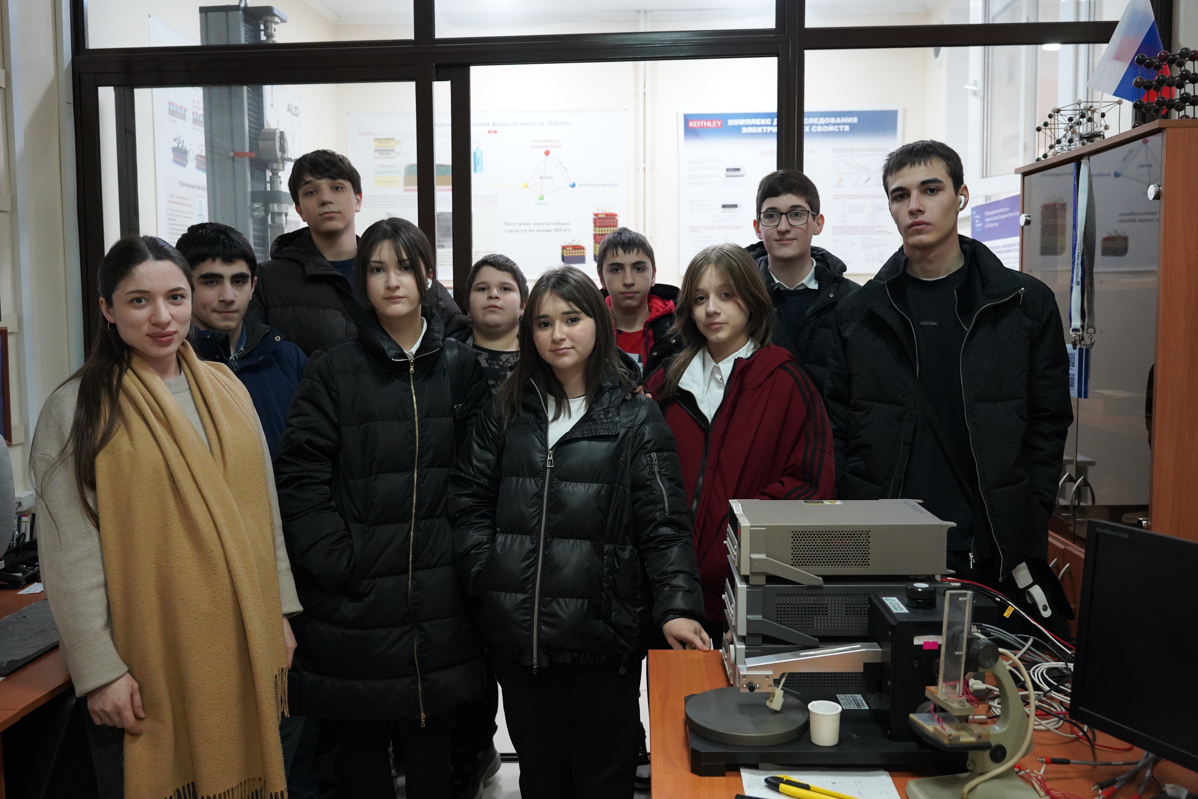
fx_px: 1045
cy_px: 400
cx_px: 599
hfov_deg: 59.7
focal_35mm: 31
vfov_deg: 41.8
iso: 6400
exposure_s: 1/160
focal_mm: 31.4
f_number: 4
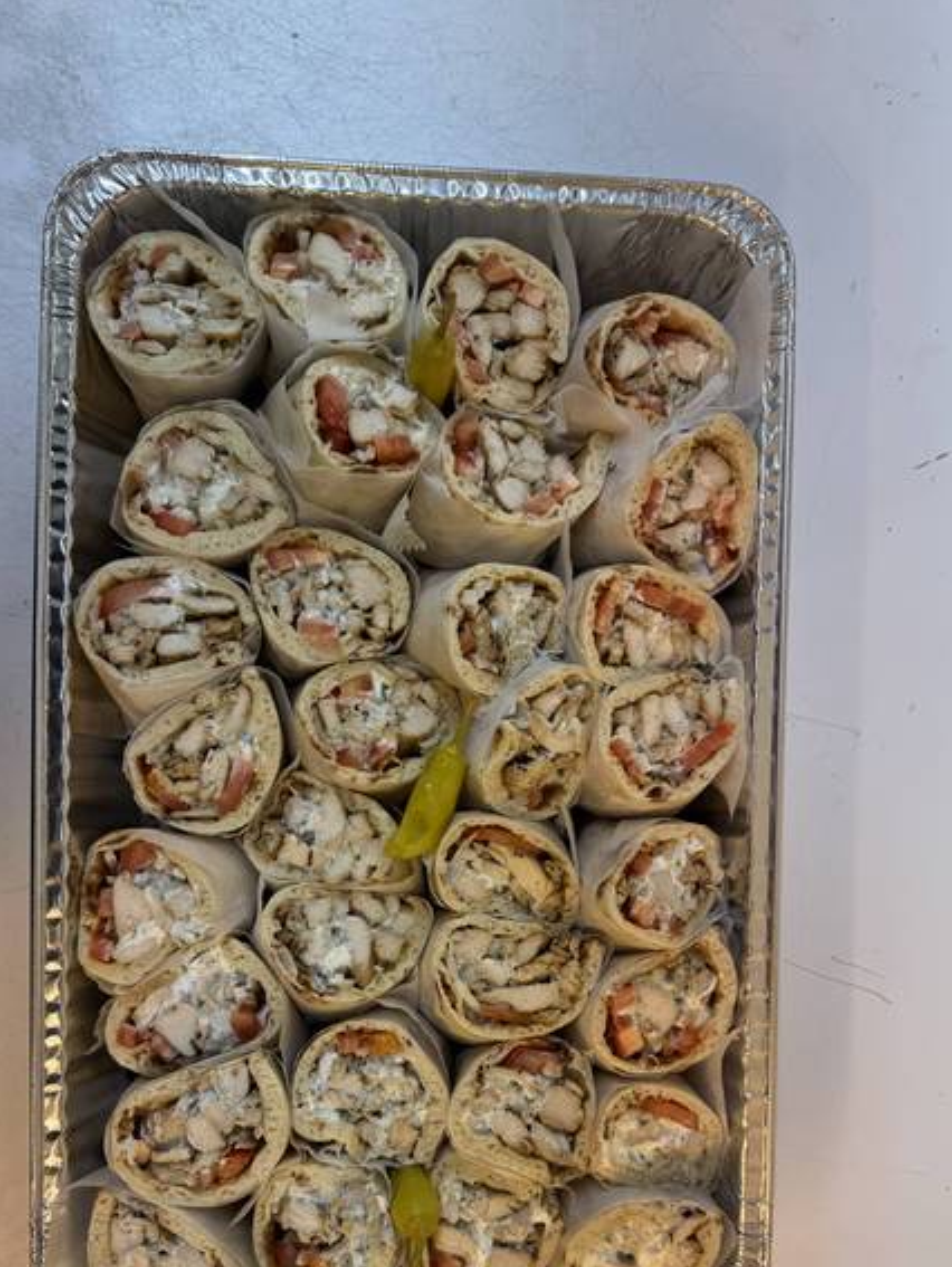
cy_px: 801
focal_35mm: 31
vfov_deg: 57.5
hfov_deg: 45.5
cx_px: 498
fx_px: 1135
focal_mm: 6.76
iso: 80
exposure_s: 1/120
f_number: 1.78
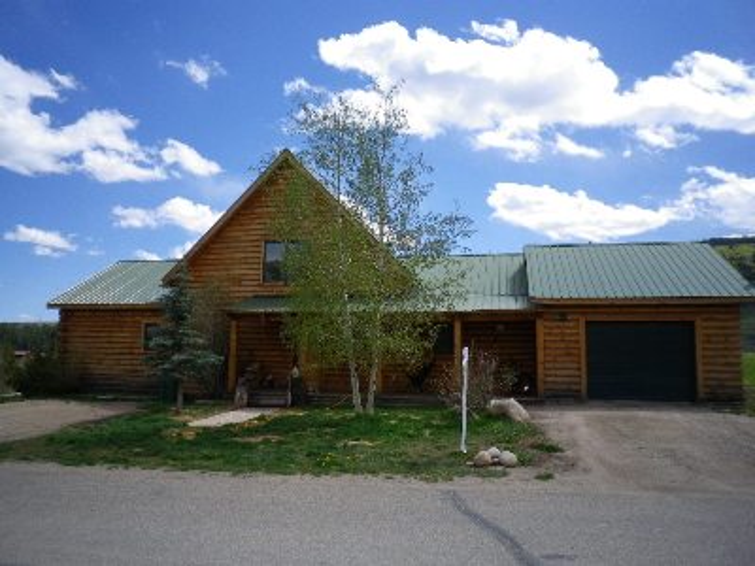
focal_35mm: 28
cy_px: 283
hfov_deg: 63.4
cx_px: 378
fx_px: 611
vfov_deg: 49.7
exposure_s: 1/800
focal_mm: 5.05
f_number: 3.5
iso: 100
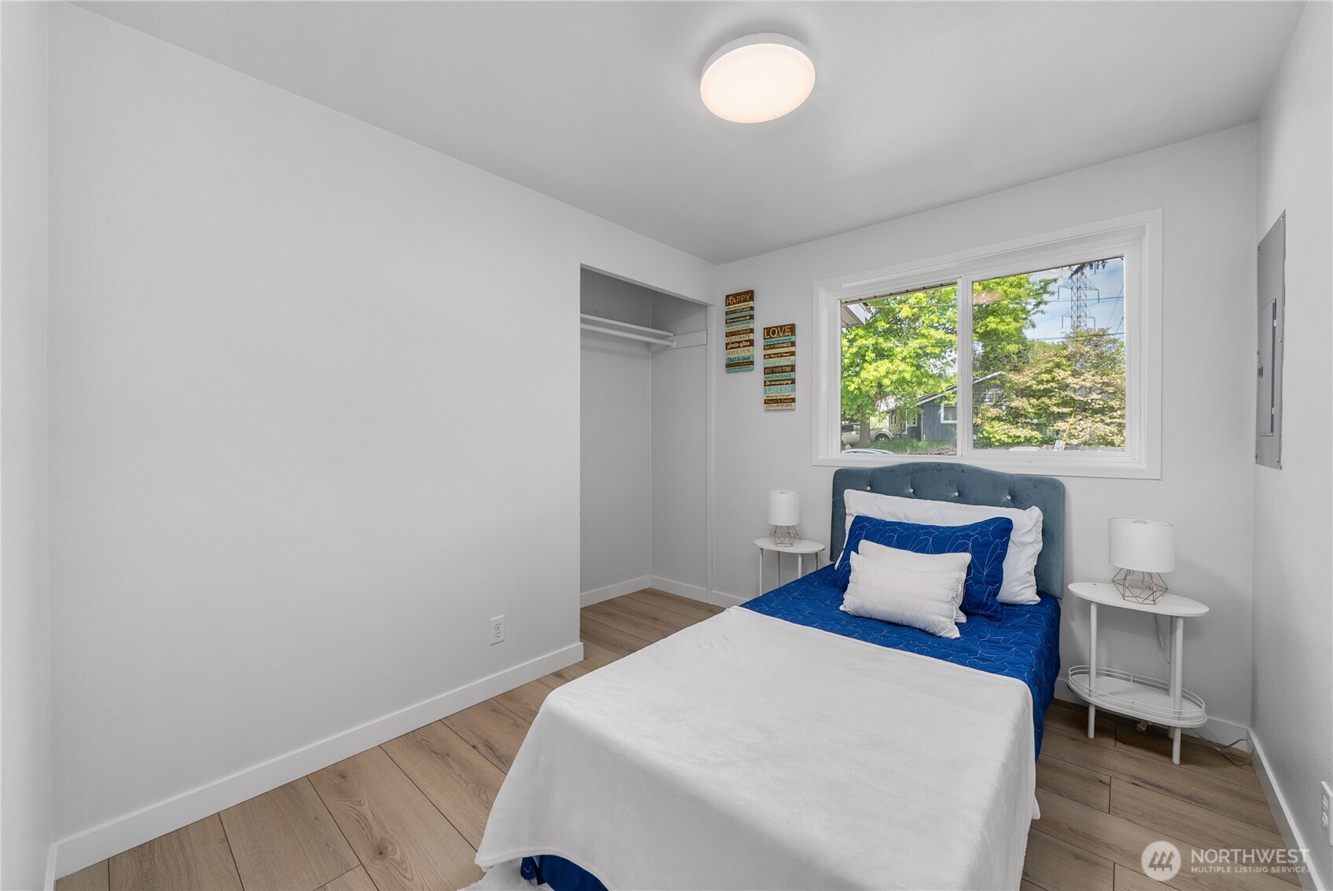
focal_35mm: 13
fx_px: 482
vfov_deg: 85.5
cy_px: 446
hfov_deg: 108.3
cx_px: 666
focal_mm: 13
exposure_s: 1/20
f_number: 7.1
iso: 1000
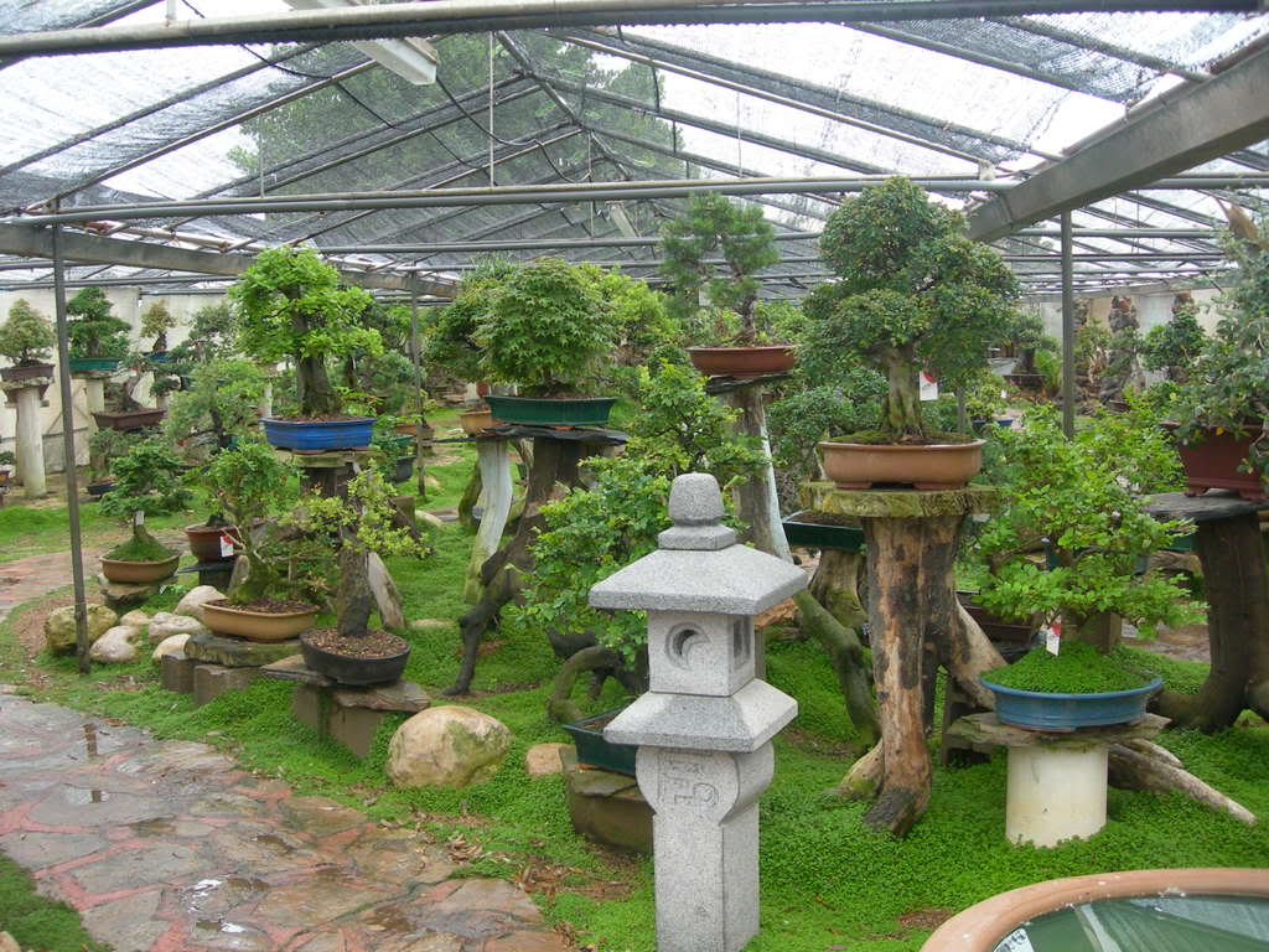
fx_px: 1393
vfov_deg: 37.7
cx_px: 634
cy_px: 476
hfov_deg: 49.0
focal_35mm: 38
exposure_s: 1/92.8
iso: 200
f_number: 2.8
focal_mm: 7.8
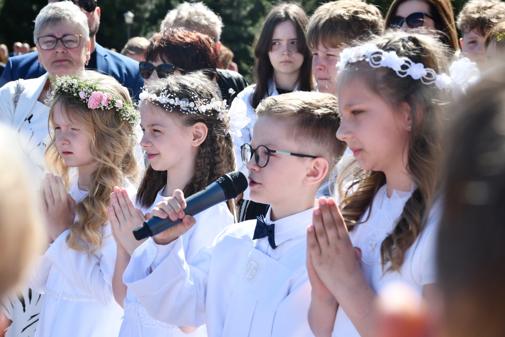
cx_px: 252
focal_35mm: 99
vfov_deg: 13.8
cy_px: 168
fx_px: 1389
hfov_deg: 20.6
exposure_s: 1/250
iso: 160
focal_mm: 66
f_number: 8
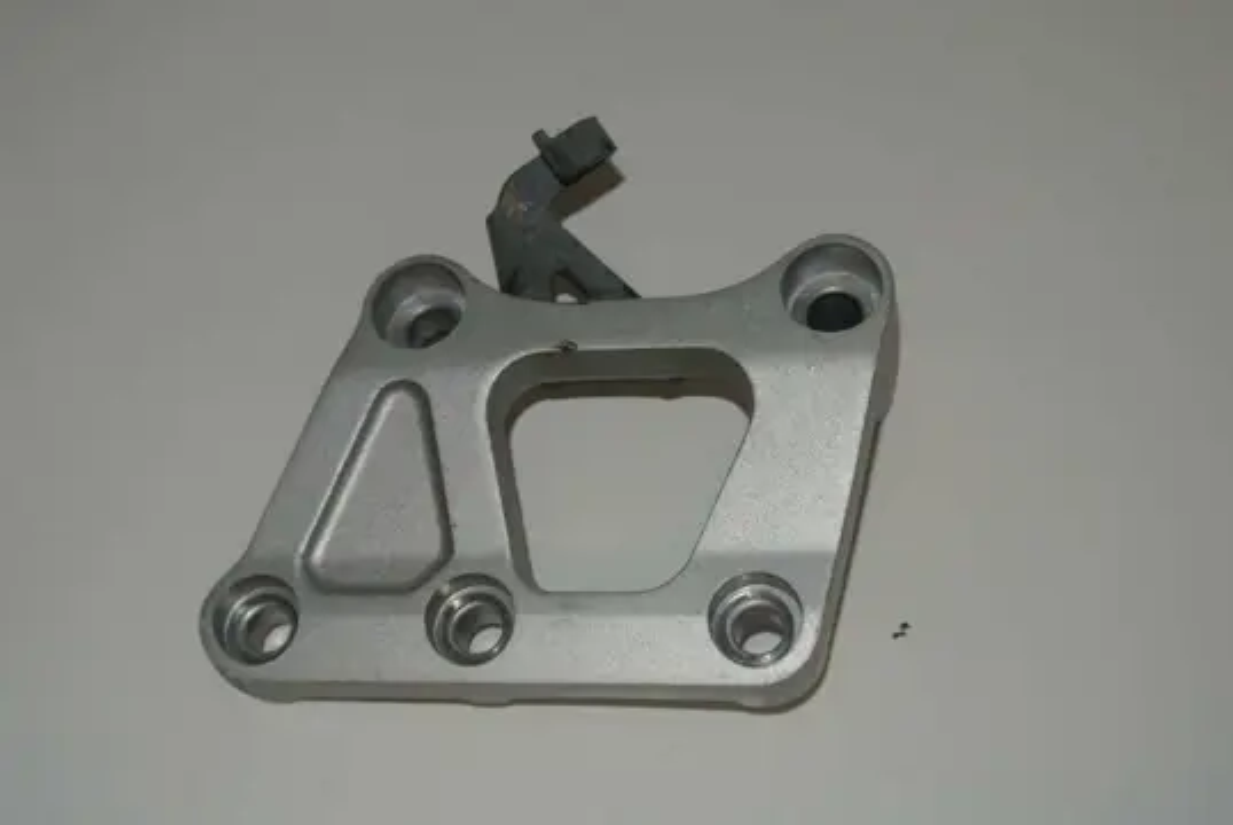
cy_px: 412
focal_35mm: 52
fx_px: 1783
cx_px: 616
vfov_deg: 26.1
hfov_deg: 38.1
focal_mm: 19.6
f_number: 4.8
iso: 200
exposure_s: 1/60
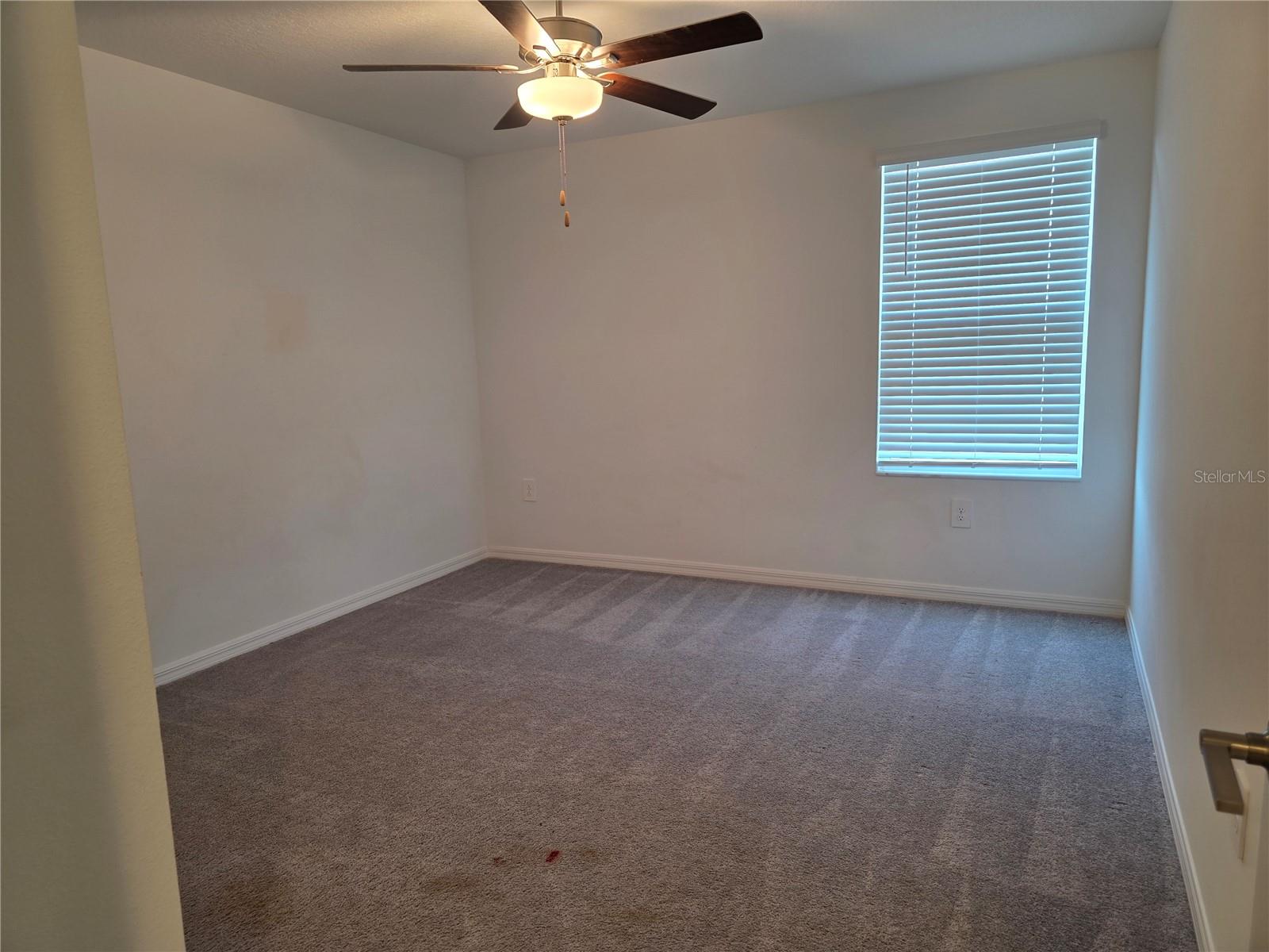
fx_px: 843
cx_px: 634
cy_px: 476
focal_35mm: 23
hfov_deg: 73.9
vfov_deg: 58.9
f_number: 1.7
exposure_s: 1/52
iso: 80
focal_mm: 6.3
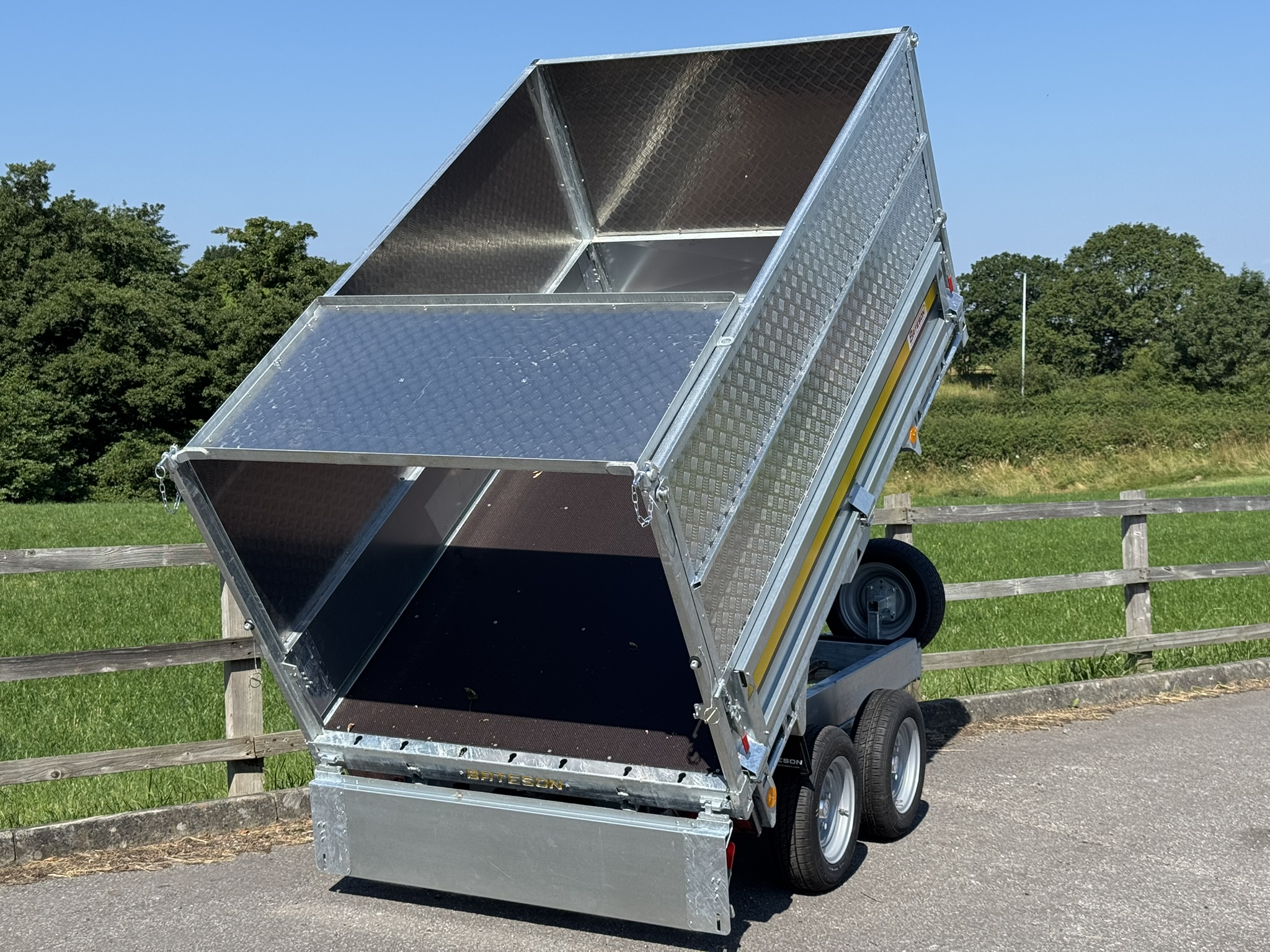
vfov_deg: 30.3
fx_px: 1761
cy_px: 476
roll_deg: +1.1
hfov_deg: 39.7
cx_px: 635
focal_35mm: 48
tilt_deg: -4.0
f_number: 1.78
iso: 64
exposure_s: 1/3425
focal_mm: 6.76
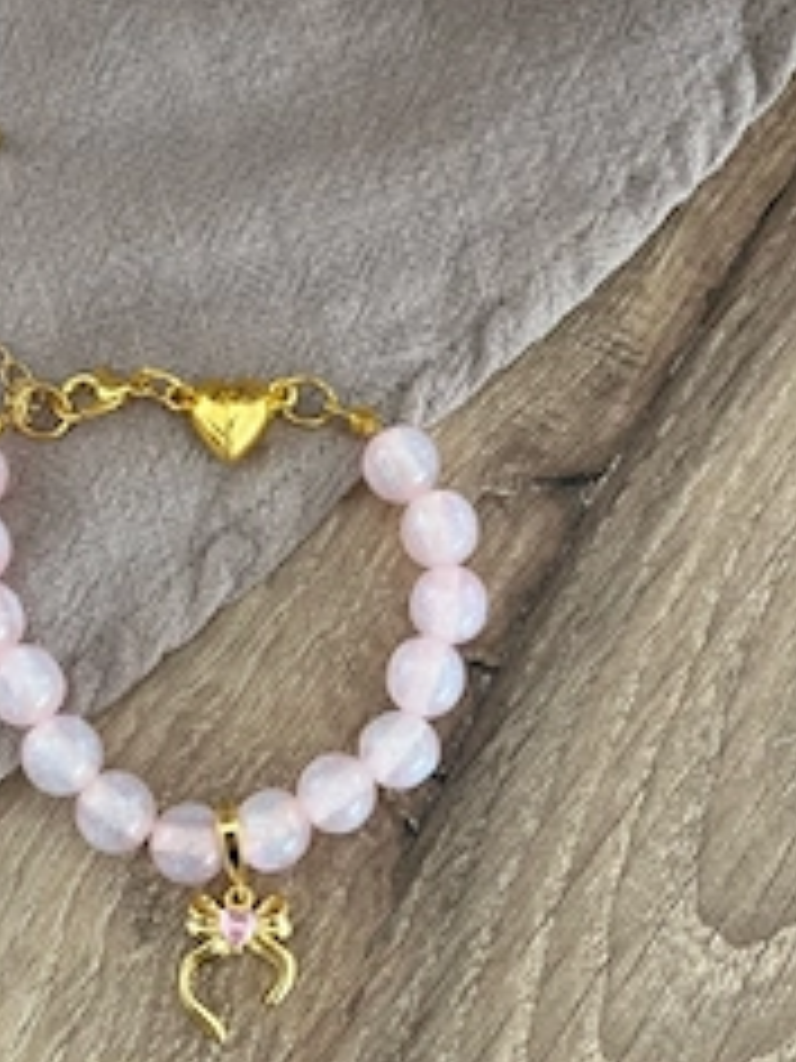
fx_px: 1349
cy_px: 549
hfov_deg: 32.5
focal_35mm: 44
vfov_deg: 42.9
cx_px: 247
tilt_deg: -77.5
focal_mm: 5.1
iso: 100
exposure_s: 1/122
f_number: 1.6
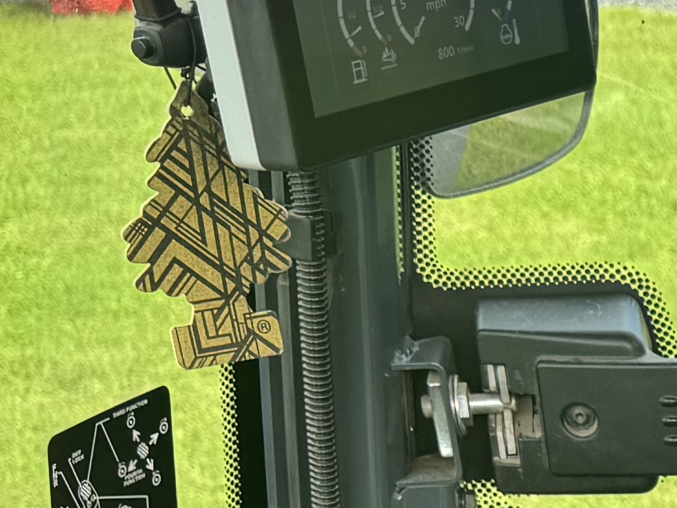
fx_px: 2581
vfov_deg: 10.6
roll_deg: +0.5
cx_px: 1376
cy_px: 889
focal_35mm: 132
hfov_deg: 12.9
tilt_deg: -25.4
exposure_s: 1/544
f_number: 1.78
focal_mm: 6.76
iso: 80
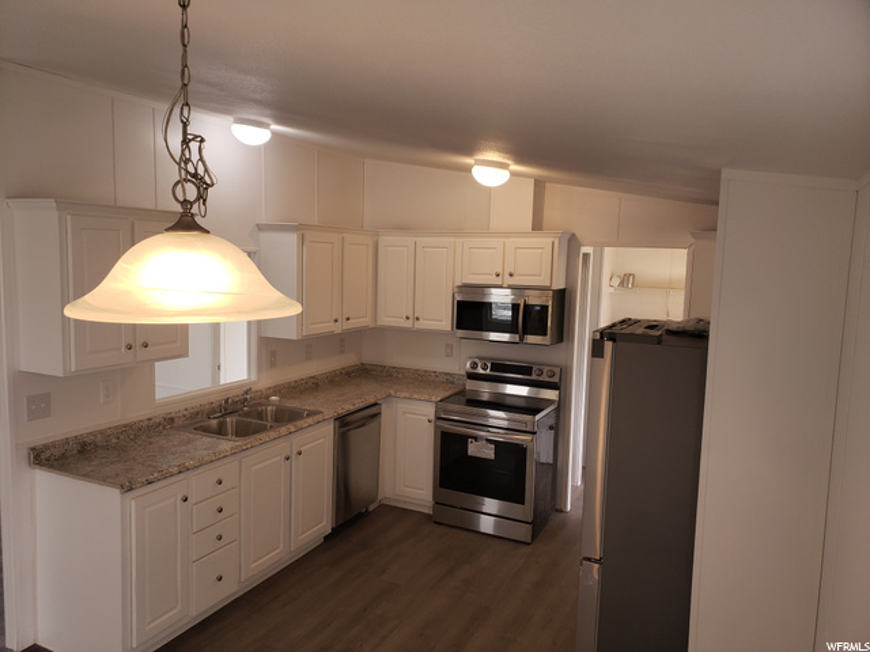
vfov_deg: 53.1
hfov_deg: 67.3
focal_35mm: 26
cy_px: 326
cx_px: 435
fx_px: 653
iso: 80
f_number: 2.4
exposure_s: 1/60
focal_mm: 4.3
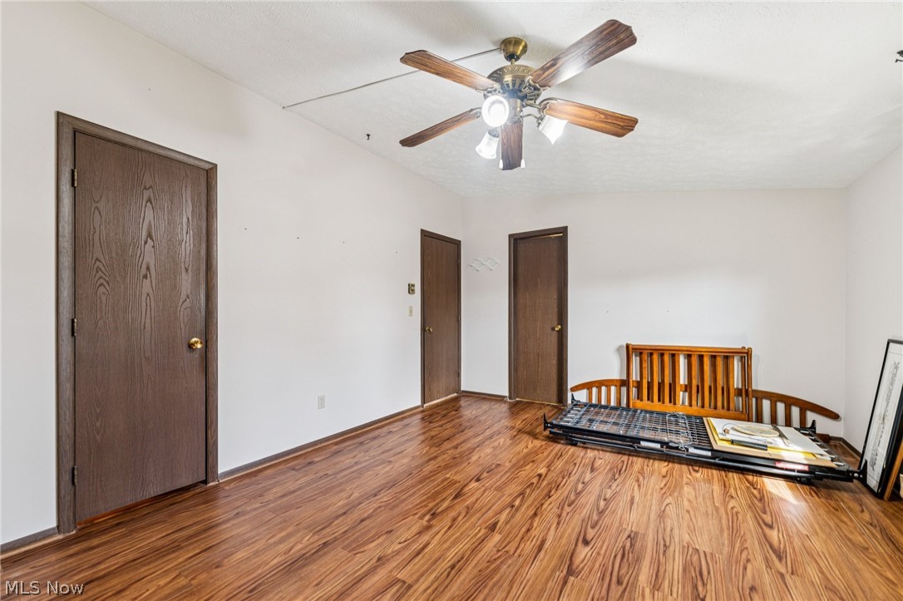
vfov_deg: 81.2
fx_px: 351
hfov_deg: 104.3
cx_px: 452
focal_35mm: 14
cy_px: 300
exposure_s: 1/30
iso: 200
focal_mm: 14
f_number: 2.8
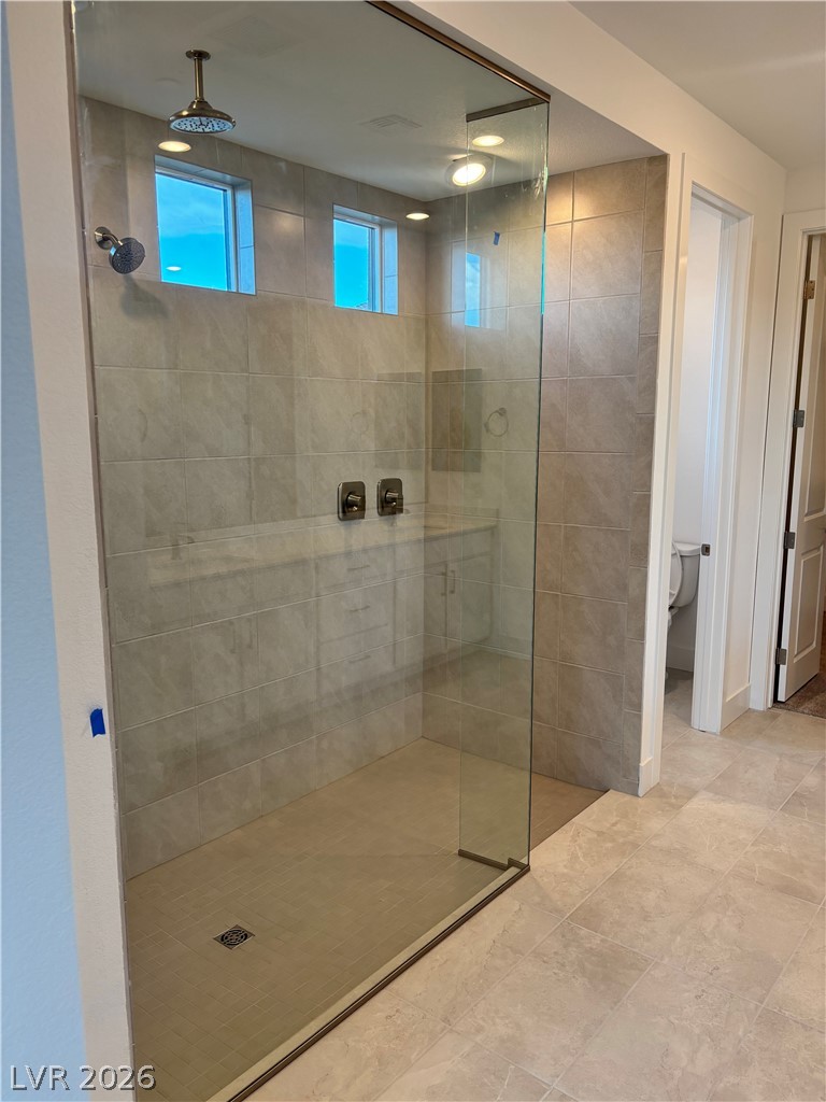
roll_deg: +0.4
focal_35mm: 26
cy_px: 551
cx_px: 413
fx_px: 827
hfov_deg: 53.1
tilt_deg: -8.3
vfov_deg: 67.3
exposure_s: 1/120
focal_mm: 5.96
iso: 80
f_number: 1.6
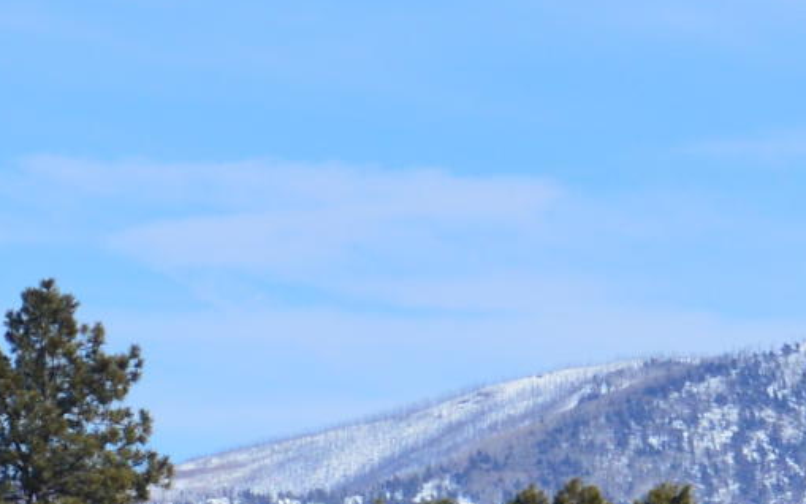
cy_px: 422
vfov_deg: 2.7
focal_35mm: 495
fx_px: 10872
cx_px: 537
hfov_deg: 4.2
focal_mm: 55
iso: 280
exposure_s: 1/500
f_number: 11
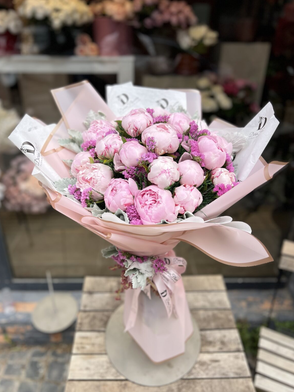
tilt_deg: -28.0
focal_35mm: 27
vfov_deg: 65.3
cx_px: 142
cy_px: 196
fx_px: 306
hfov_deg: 51.4
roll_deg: -0.8
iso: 50
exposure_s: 1/2208
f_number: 1.5
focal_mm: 5.7
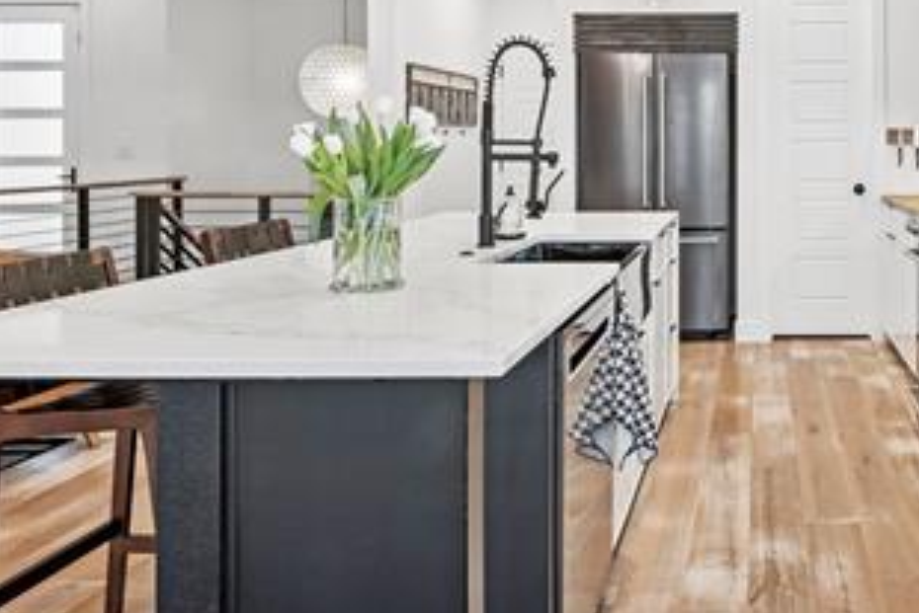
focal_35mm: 34
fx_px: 869
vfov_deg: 37.7
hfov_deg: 51.7
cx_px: 753
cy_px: 139
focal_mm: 16.5
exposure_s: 1
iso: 100
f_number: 11
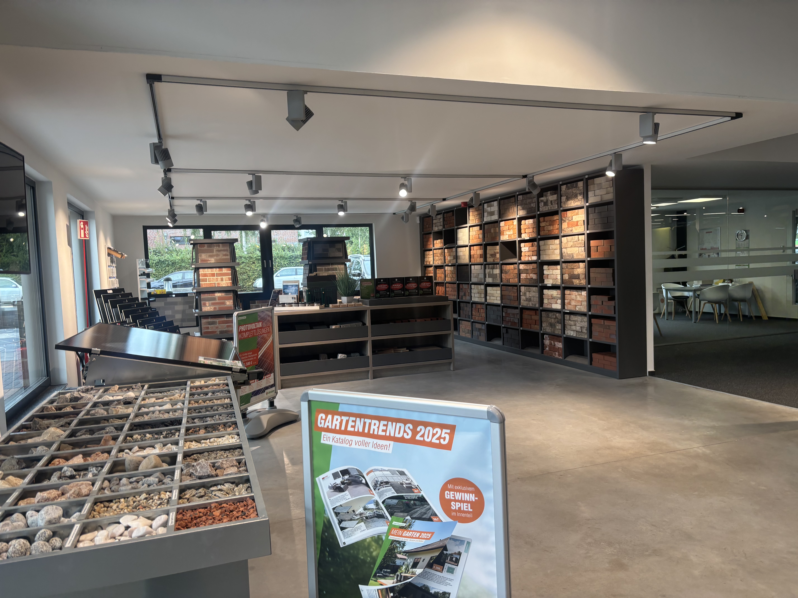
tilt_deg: -4.6
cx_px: 399
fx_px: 599
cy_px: 299
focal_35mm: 26
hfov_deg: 67.3
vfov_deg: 53.1
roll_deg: +2.0
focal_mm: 5.96
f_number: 1.6
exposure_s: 1/100
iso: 64
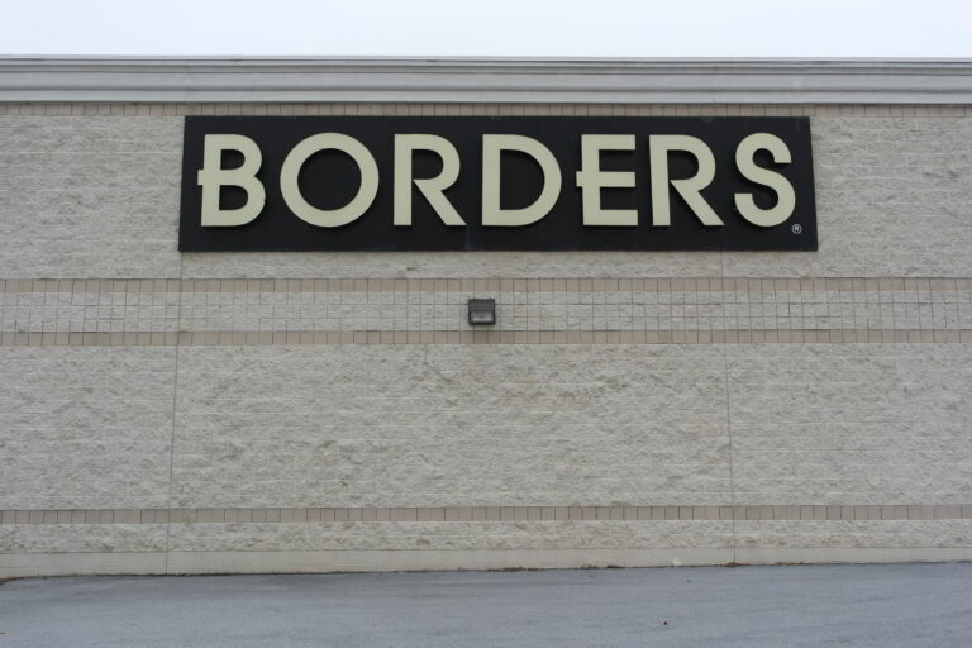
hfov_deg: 61.9
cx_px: 486
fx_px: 810
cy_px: 324
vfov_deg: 43.6
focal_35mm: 30
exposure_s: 1/250
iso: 100
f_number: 5.6
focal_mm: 20
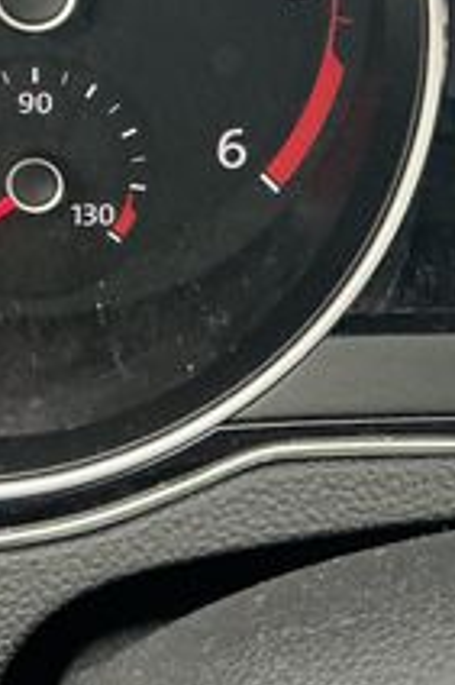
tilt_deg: -29.2
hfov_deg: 12.2
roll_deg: -3.9
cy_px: 107
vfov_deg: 18.4
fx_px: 2089
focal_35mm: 110
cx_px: 510
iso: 250
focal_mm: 3
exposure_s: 1/60
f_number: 1.8
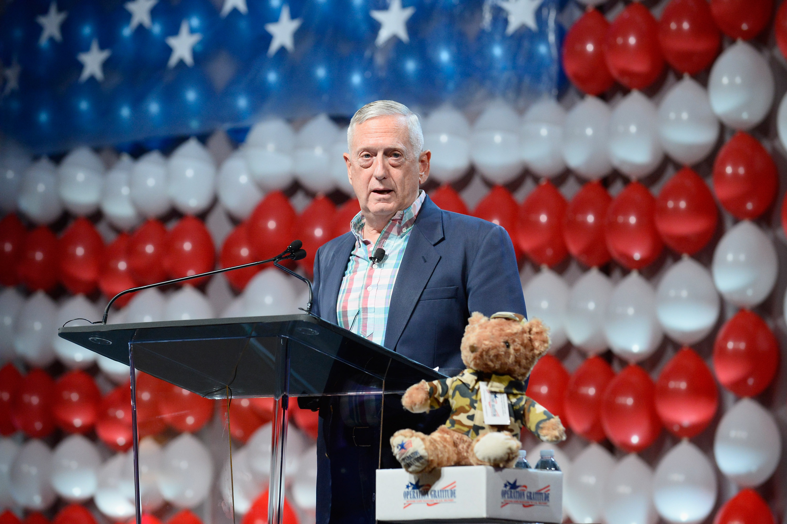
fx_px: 3059
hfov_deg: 14.7
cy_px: 262
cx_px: 394
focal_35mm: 140
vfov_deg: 9.8
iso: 4000
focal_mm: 140
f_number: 5.6
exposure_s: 1/320
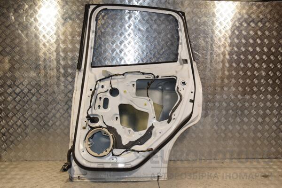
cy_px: 94
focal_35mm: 33
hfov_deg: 57.2
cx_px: 141
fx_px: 258
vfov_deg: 40.0
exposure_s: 1/200
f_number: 11
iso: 800
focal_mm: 22
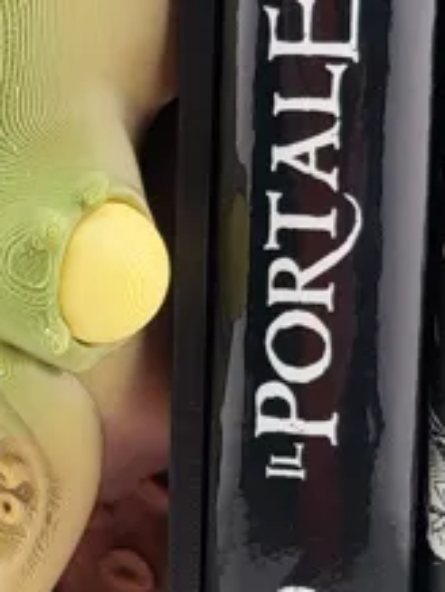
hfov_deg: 13.4
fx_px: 1882
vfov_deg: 17.9
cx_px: 46
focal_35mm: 110
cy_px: 337
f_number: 1.8
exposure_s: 1/450
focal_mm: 5
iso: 40
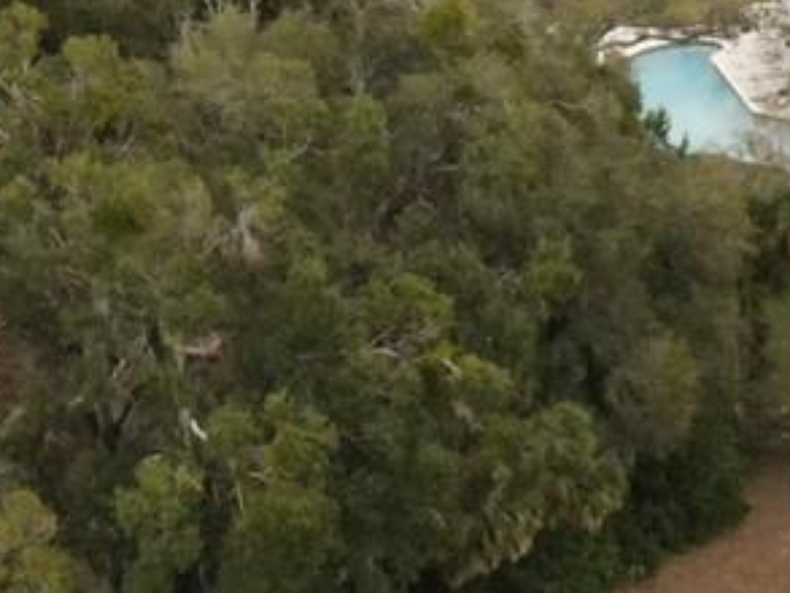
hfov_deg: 14.5
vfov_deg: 11.0
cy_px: 854
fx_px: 2991
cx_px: 998
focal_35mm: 131
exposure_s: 1/320
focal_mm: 4.5
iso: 400
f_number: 2.8
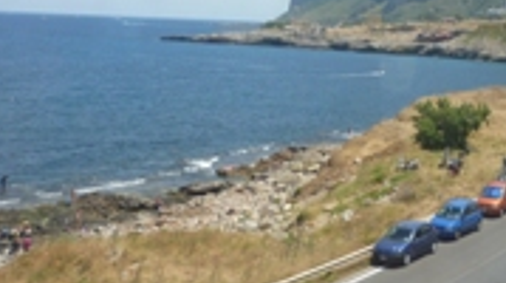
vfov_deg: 18.9
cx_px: 421
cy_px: -28
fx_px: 817
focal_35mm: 61
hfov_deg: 33.2
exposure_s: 1/160
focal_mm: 4.5
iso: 80
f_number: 4
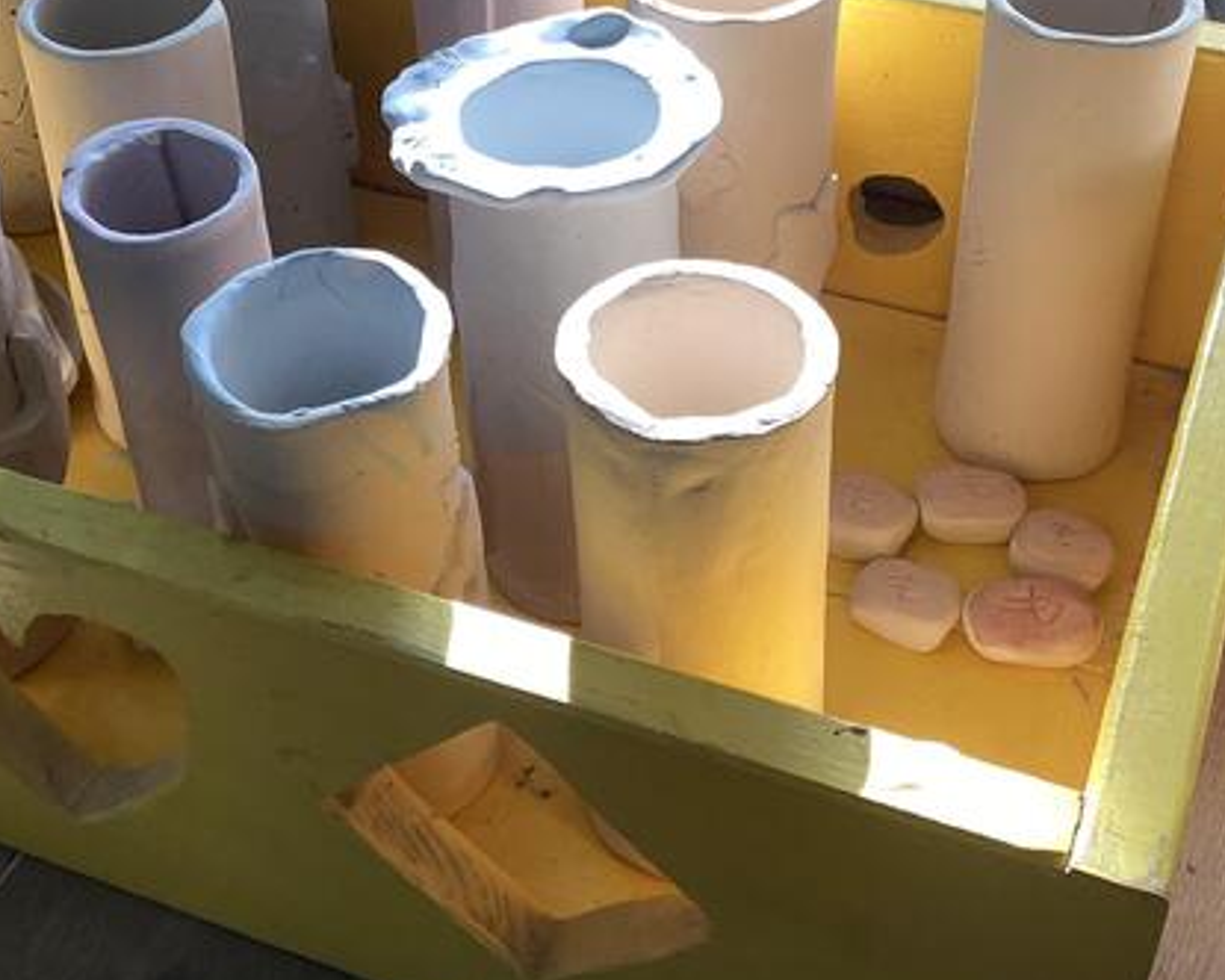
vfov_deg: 29.6
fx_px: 1849
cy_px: 376
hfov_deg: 36.6
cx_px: 576
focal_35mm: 51
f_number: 2.4
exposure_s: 1/120
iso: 80
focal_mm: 3.3
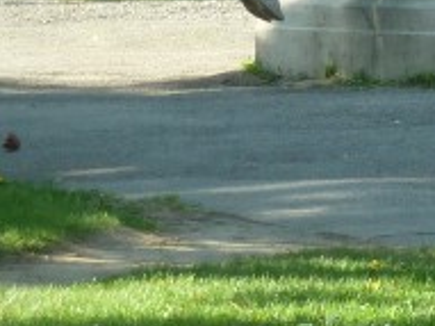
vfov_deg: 2.9
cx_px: 1164
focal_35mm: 514
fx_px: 6455
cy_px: -328
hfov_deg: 3.8
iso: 80
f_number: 4.3
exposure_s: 1/80
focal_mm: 15.8
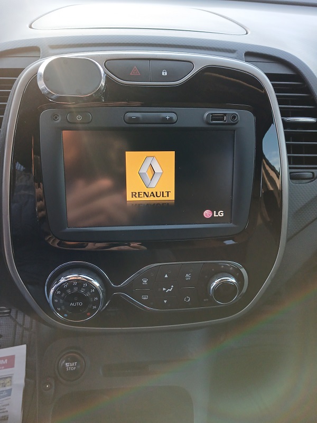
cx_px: 158
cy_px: 212
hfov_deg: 51.4
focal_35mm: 27
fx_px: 330
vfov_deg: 65.3
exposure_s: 1/50
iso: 160
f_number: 1.8
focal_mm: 3.98
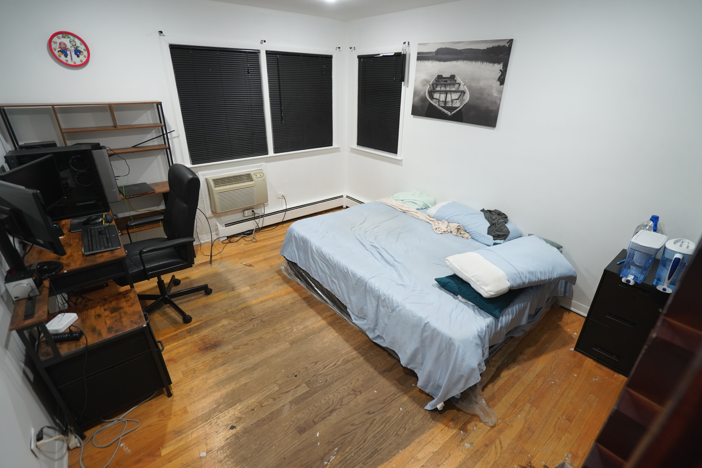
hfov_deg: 96.7
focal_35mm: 16
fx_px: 312
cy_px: 234
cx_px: 351
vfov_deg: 73.7
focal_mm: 16
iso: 1250
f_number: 4
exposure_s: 1/60
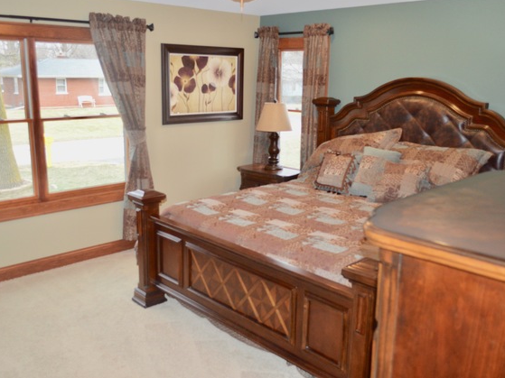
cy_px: 187
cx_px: 248
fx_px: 481
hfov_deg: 55.4
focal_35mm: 33
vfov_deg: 42.9
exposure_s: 1/60
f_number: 3.8
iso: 800
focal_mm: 20
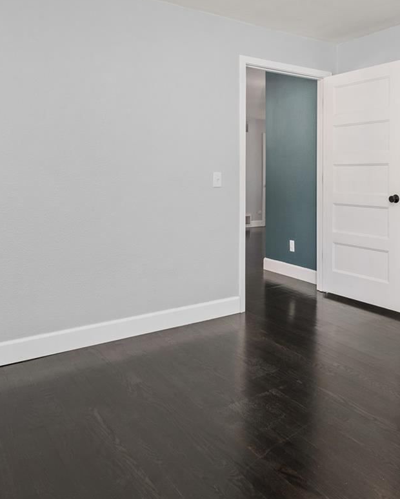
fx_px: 459
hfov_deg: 45.6
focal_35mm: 31
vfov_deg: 56.2
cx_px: 297
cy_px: 174
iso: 400
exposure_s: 1/4
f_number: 8
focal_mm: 16
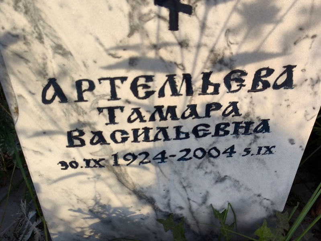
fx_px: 464
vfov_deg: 29.1
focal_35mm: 50
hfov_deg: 38.2
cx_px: 160
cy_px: 120
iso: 50
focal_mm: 4.71
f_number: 1.7
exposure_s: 1/277
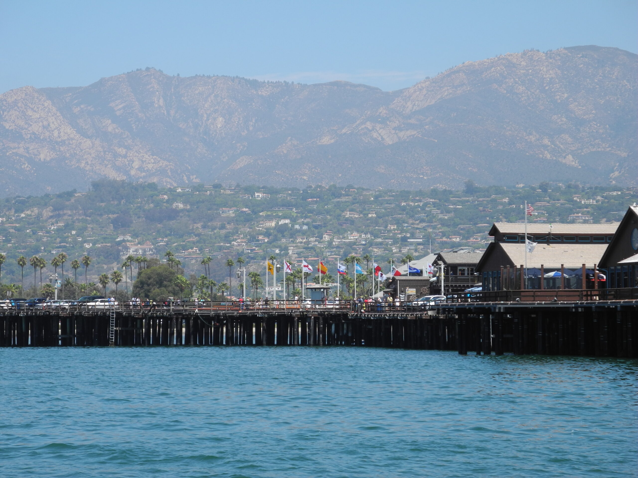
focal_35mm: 119
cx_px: 319
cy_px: 239
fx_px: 2193
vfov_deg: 12.5
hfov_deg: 16.6
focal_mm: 25.4
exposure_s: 1/640
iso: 100
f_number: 4.5
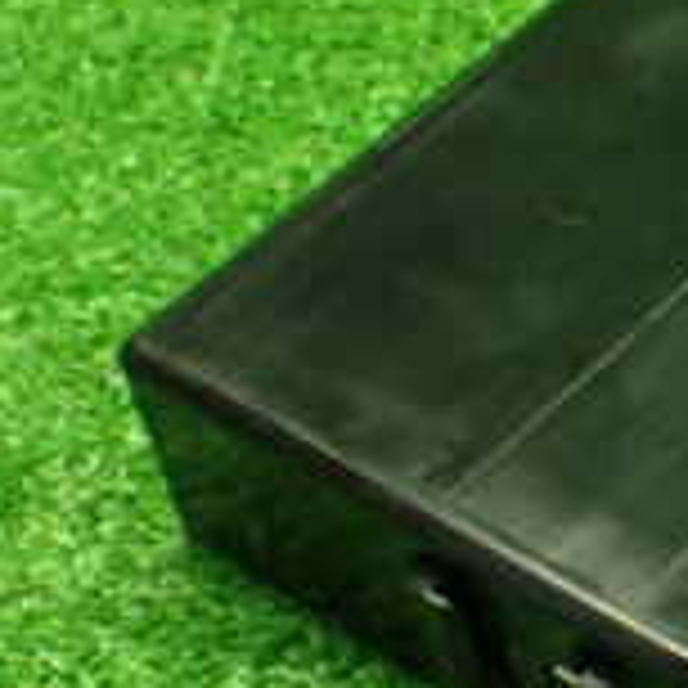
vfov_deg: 13.9
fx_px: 2811
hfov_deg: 13.4
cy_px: 481
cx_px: 904
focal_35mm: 125
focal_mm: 6.37
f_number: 2.5
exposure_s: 1/100
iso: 800
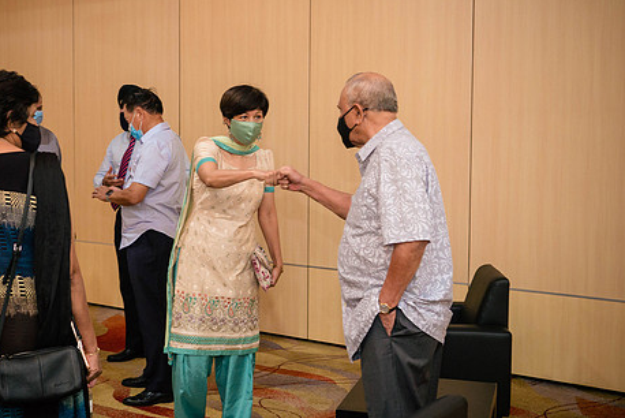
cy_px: 182
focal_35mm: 54
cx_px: 258
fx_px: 938
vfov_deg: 25.1
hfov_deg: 36.7
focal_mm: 20
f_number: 2.8
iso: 1000
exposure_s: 1/80
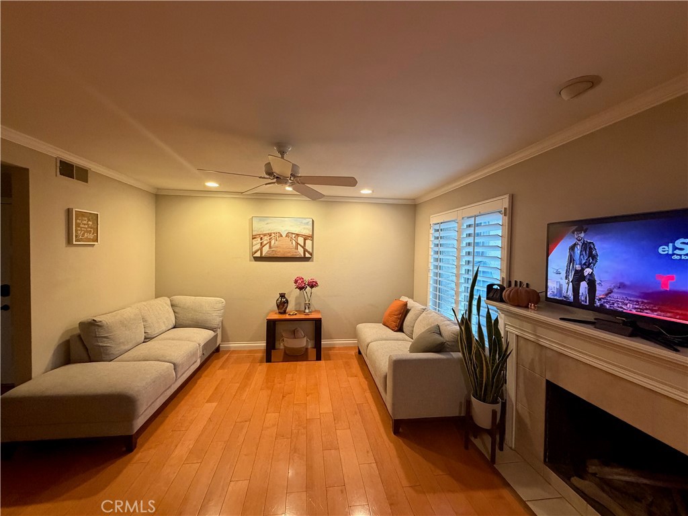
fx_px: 278
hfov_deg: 102.1
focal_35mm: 14
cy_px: 258
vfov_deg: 85.7
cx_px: 344
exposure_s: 1/60
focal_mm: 2.22
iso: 500
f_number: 2.2
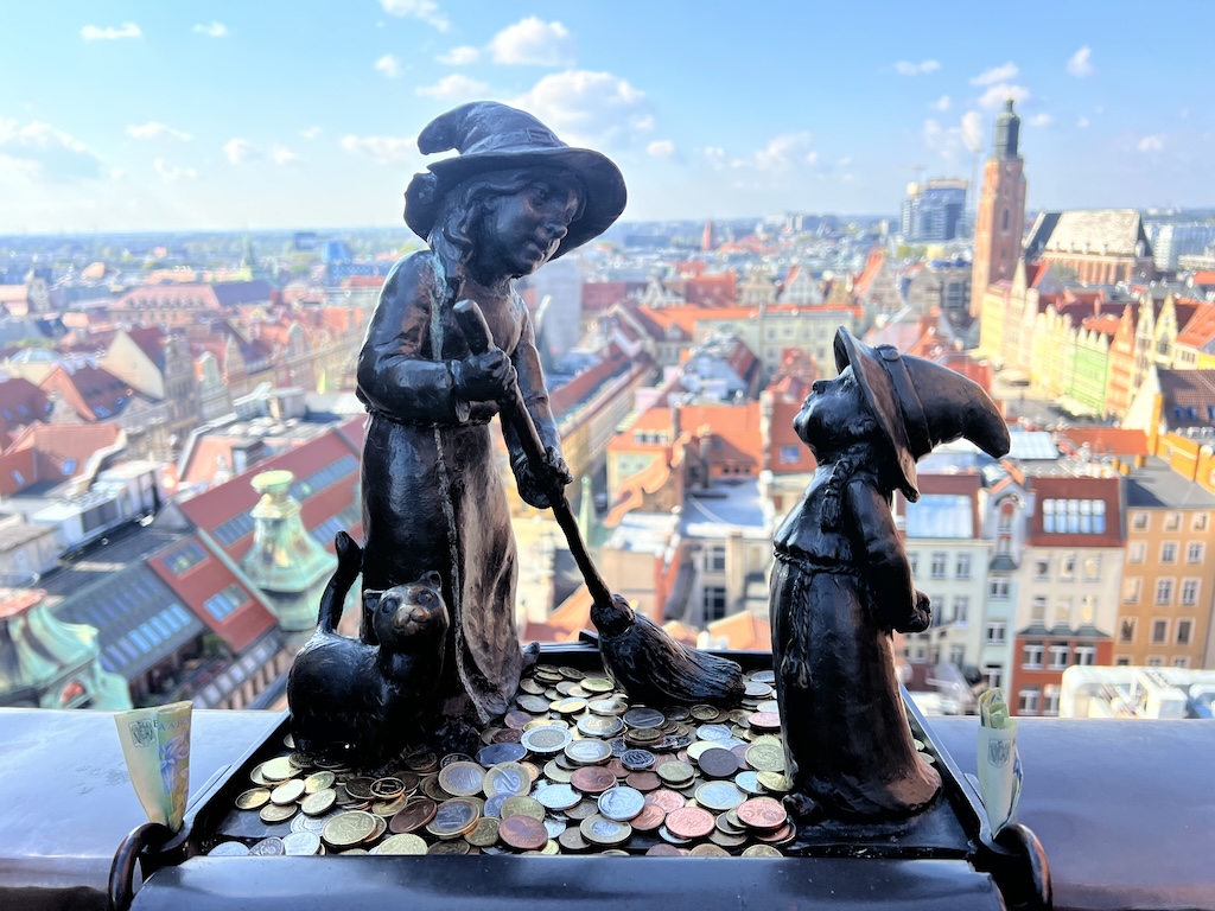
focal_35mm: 26
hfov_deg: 67.3
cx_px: 608
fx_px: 913
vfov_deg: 53.1
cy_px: 456
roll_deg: +1.3
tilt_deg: -13.6
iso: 50
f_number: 1.5
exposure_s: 1/1183
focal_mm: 5.7
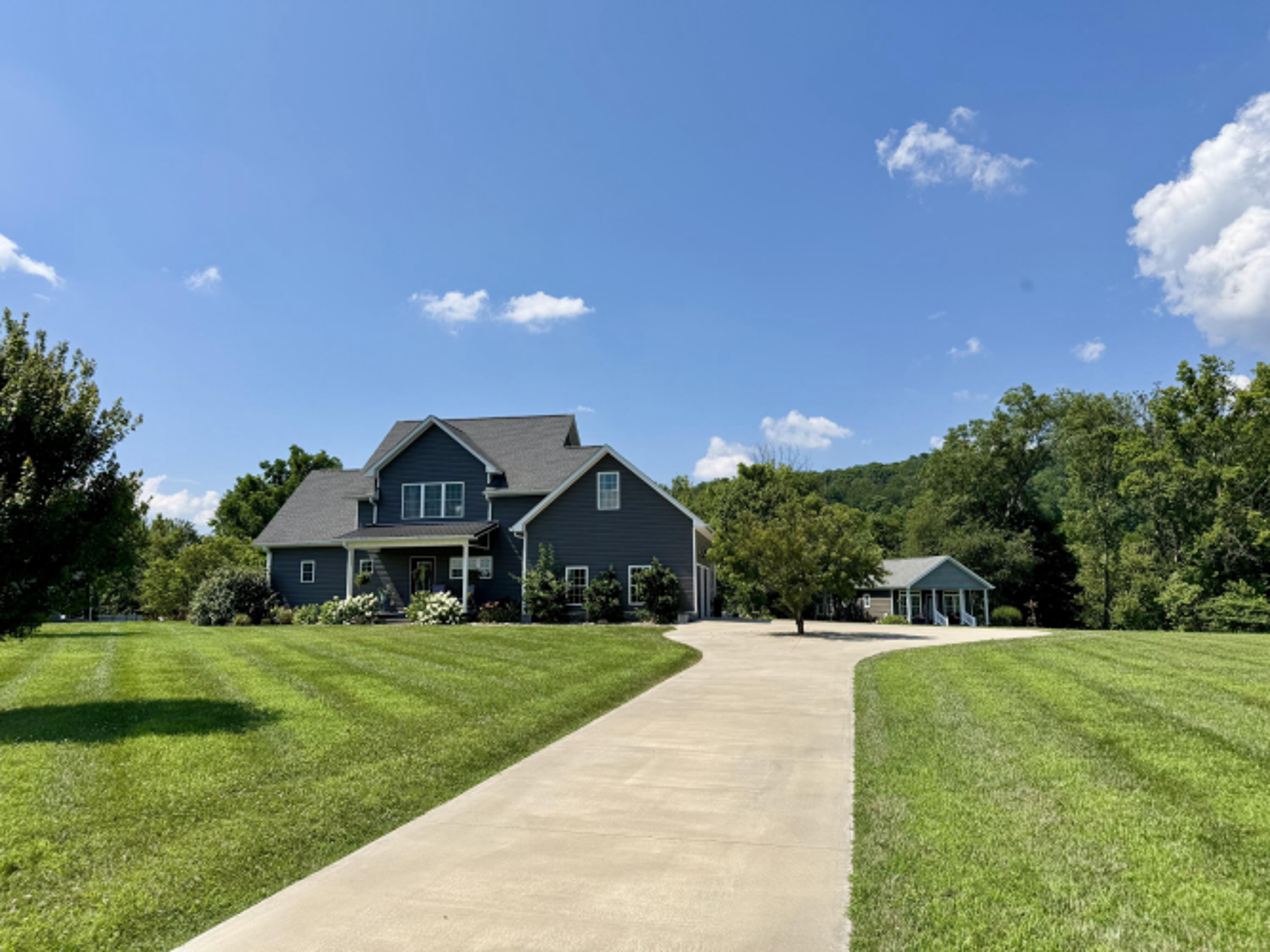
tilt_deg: +7.7
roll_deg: +0.3
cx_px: 635
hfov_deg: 71.6
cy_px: 476
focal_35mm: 24
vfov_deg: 56.8
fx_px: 880
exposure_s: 1/6410
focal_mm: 6.76
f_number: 1.78
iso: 80
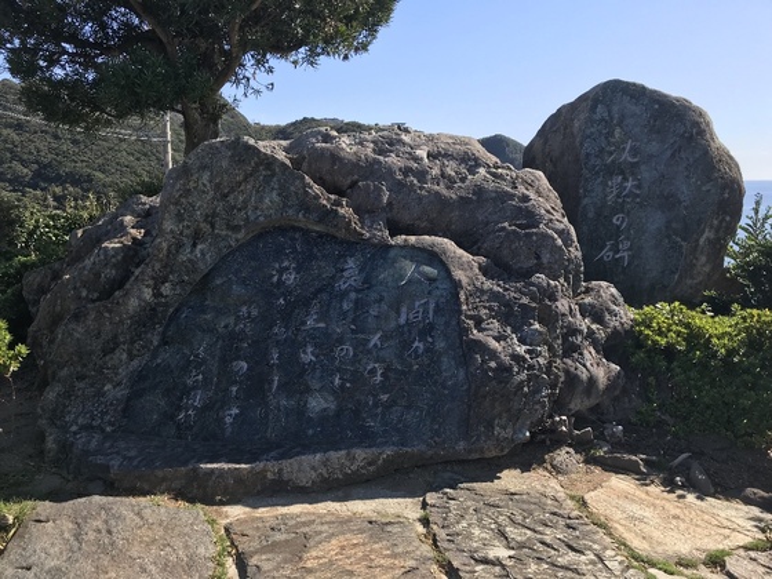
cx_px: 386
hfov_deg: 63.4
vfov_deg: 49.7
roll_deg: +1.3
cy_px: 290
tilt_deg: -8.6
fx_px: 624
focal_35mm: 28
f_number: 1.8
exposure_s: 1/1520
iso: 20
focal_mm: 3.99
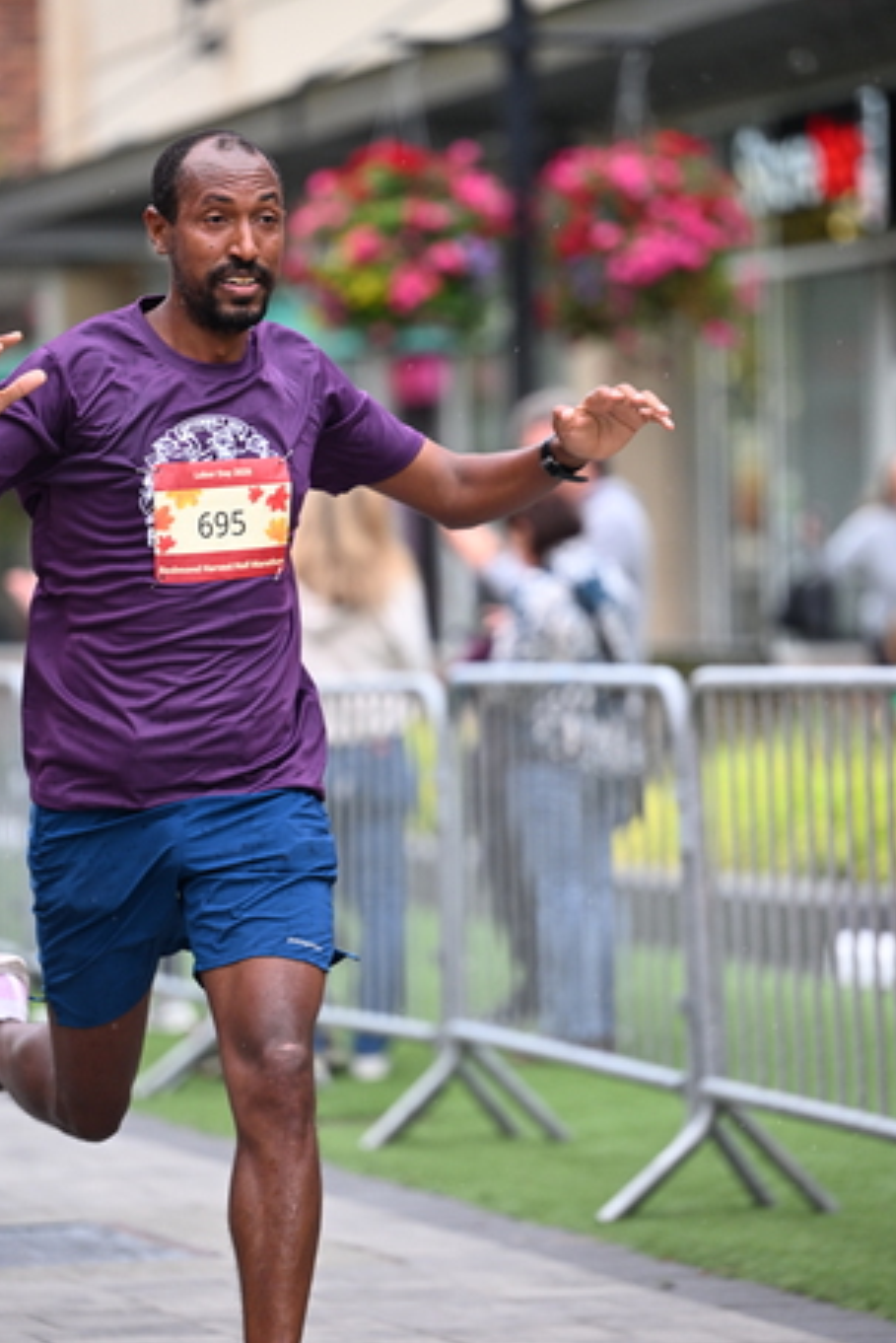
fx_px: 7237
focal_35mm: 194
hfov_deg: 7.1
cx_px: 407
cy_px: 630
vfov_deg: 10.6
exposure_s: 1/1250
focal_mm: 160
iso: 1250
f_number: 2.8
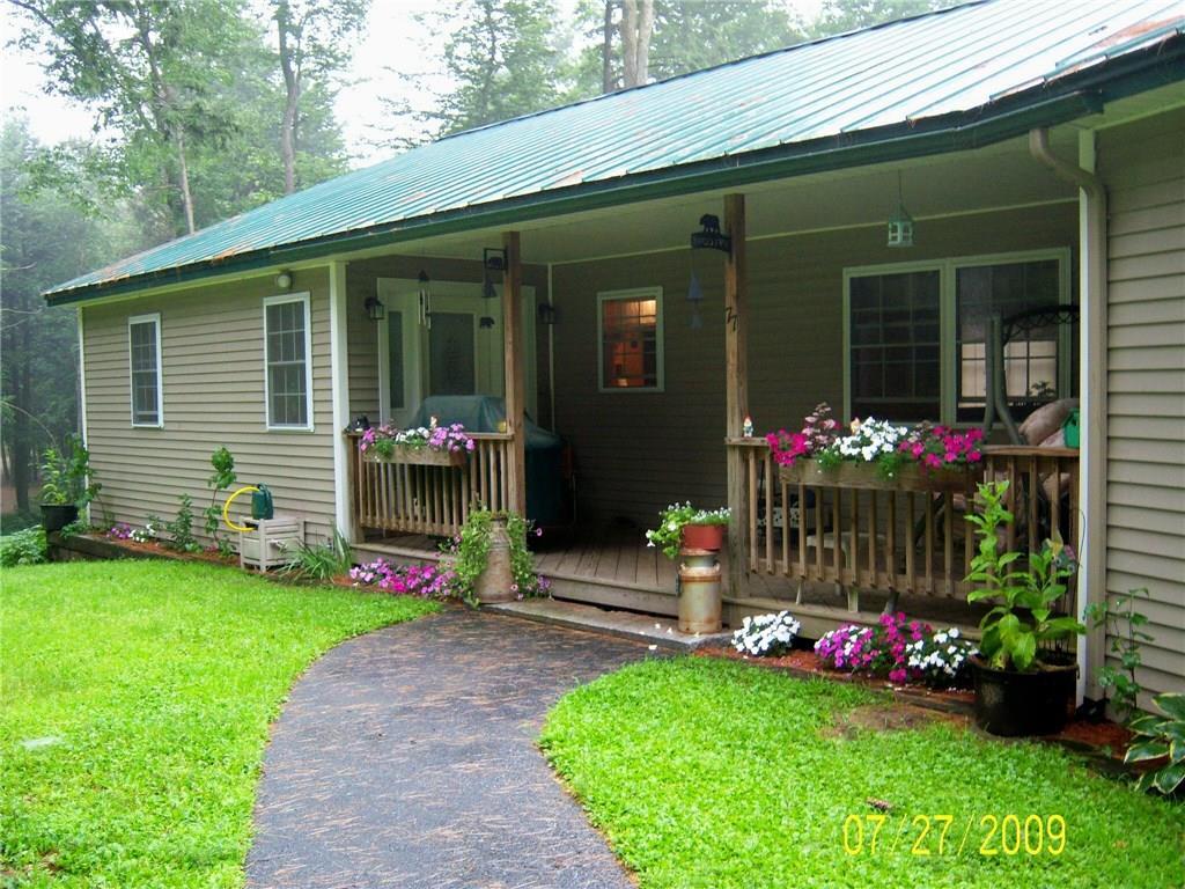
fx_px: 1232
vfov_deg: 39.7
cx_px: 592
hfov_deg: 51.4
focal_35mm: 36
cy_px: 444
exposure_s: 1/30
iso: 160
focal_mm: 7.5
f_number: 2.8
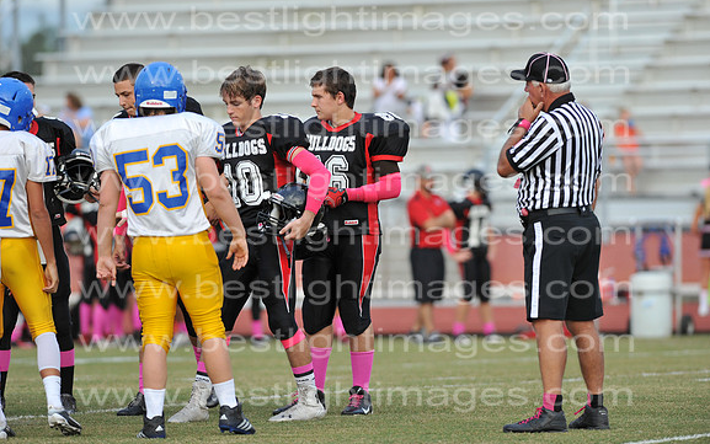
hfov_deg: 6.8
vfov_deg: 4.3
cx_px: 356
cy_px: 209
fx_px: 5942
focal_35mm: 307
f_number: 4
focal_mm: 300
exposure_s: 1/2000
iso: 1000
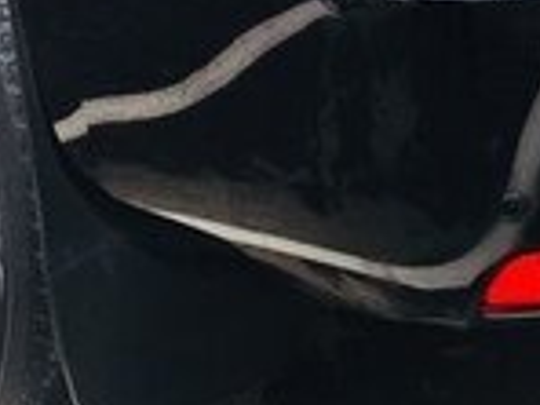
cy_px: -370
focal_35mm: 129
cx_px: 383
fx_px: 2012
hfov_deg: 15.2
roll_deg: +0.0
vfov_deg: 10.6
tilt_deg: -9.8
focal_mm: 4.15
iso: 32
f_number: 2.2
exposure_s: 1/898
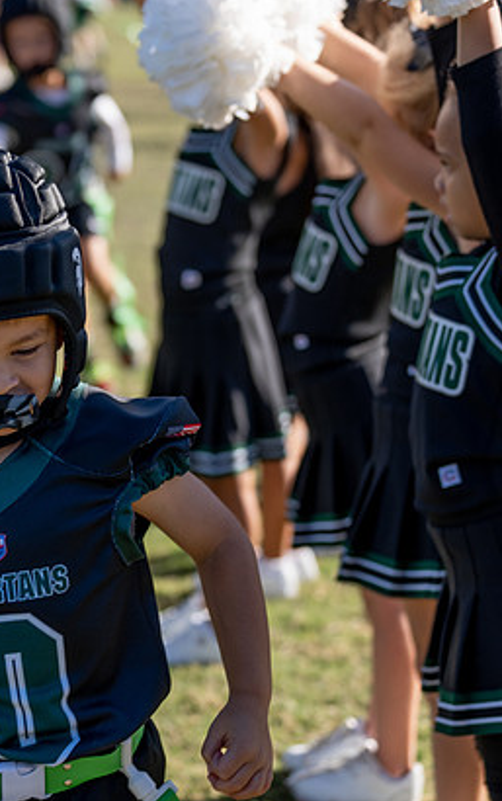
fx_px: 2359
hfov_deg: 12.1
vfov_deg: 19.3
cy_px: 400
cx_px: 100
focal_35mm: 108
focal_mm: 70
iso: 160
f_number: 2.8
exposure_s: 1/1000
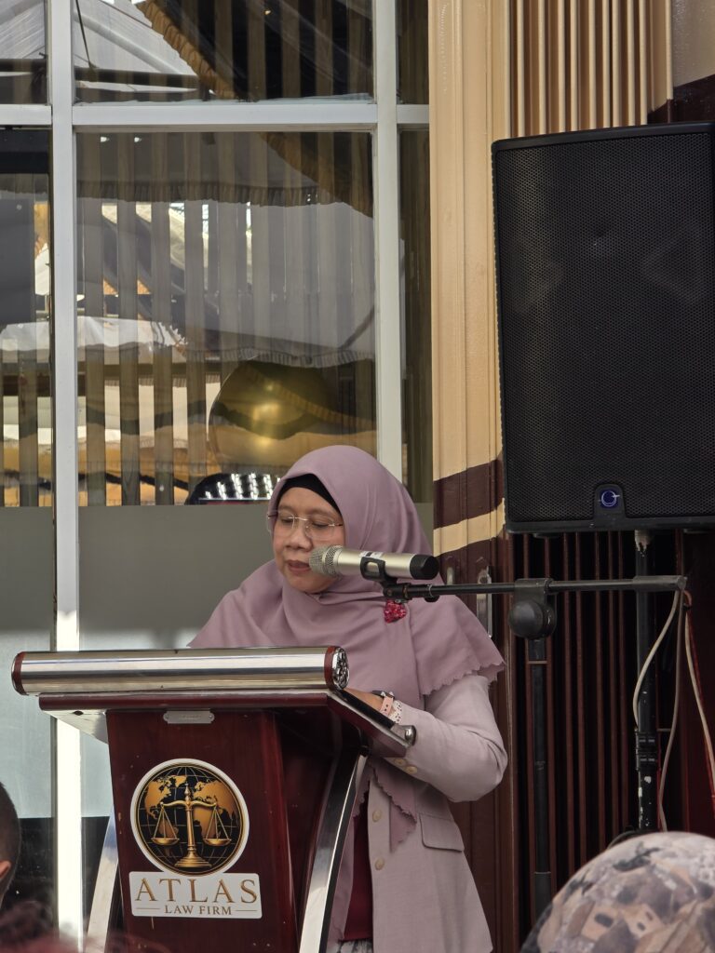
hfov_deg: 12.9
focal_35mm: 115
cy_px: 476
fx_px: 3167
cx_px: 358
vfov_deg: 17.1
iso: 40
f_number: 3.4
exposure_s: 1/100
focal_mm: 18.6
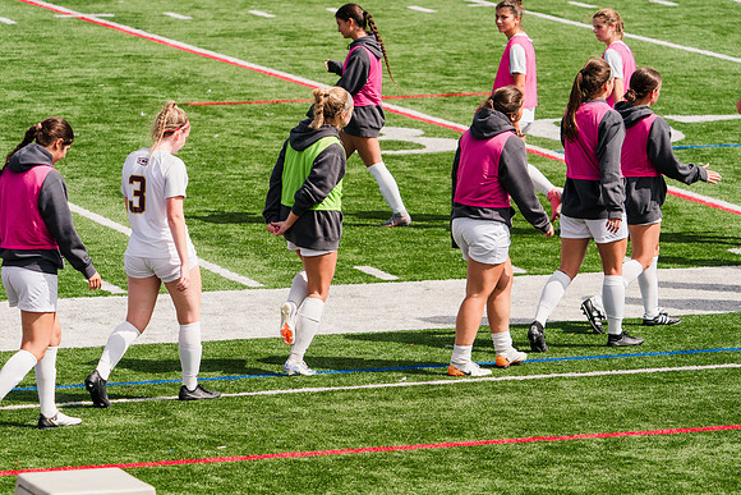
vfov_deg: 6.3
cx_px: 370
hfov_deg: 9.4
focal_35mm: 218
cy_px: 248
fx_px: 4488
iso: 250
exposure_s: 1/1600
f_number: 5.6
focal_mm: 218
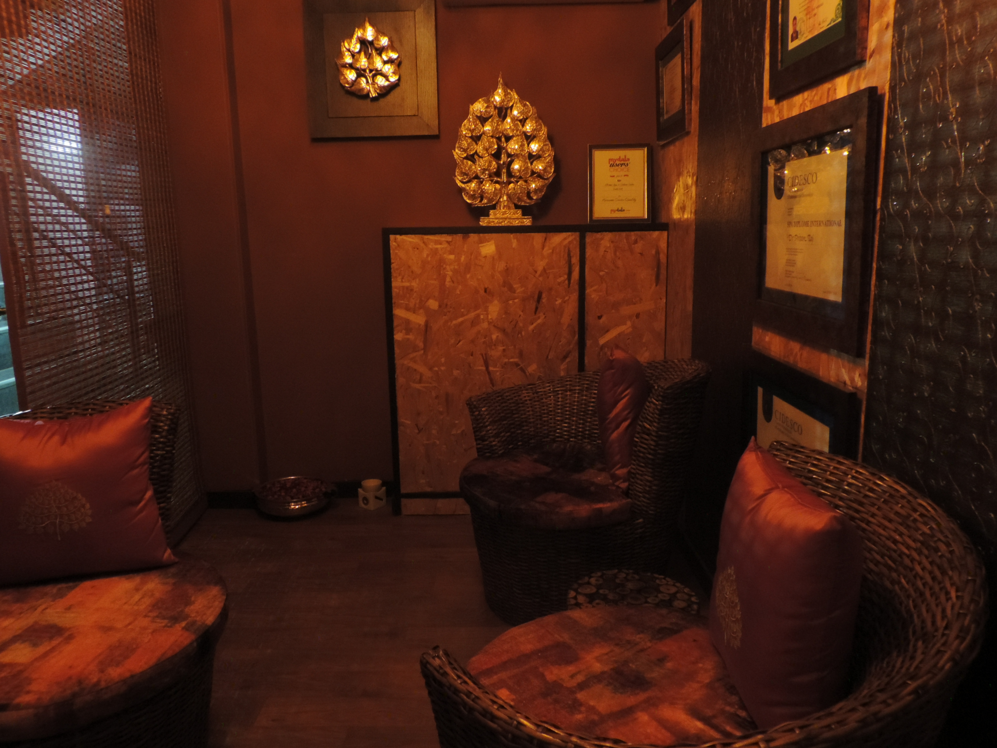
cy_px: 374
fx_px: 691
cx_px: 498
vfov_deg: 56.8
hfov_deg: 71.6
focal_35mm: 24
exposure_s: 1/15
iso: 1600
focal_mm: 4.3
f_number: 3
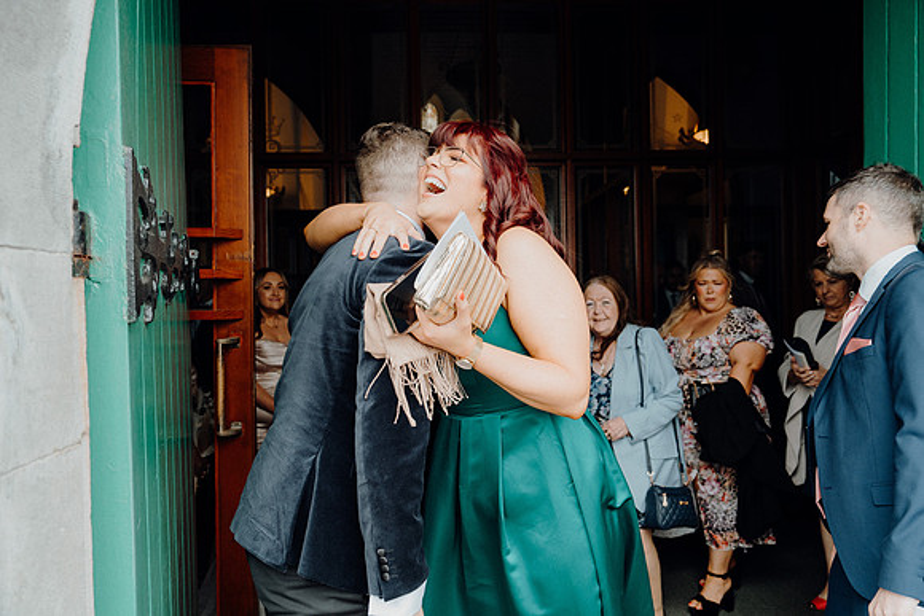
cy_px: 308
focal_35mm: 27
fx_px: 693
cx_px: 462
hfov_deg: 67.4
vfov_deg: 48.0
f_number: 3.5
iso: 320
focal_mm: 27
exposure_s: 1/200
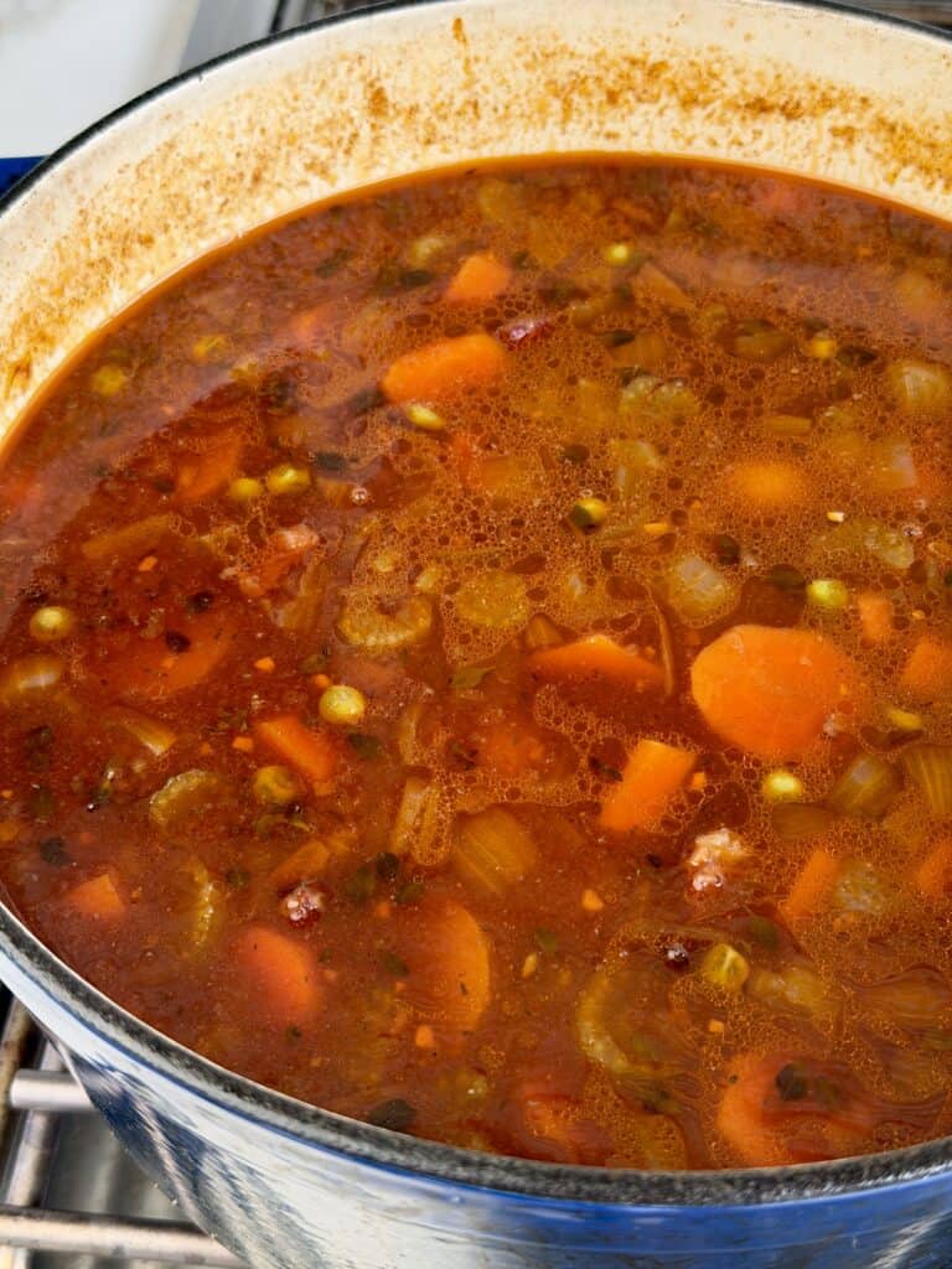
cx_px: 476
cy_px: 634
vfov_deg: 39.7
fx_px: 1760
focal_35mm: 48
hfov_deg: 30.3
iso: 64
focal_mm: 6.76
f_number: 1.78
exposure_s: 1/144
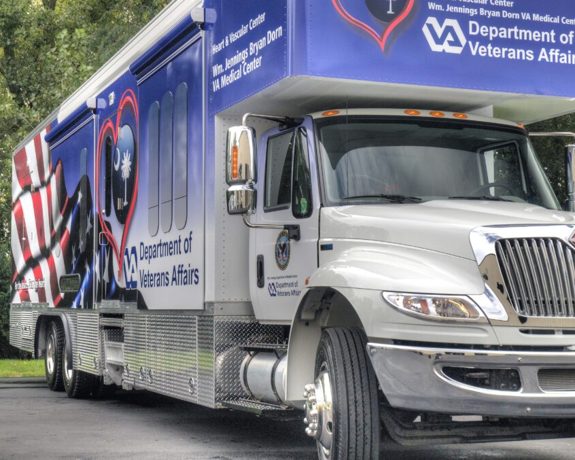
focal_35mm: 60
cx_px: 251
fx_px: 1014
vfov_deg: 25.6
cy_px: 230
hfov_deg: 31.6
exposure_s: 1/500
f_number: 8
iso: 800
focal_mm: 35
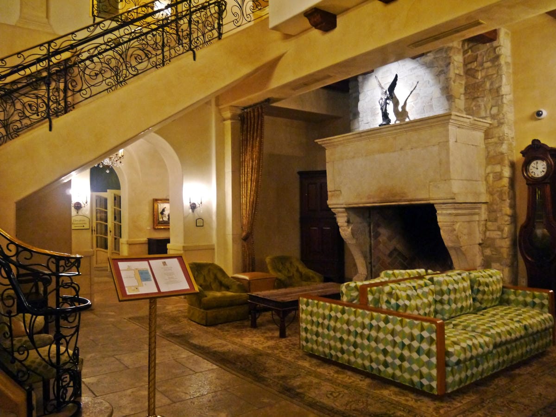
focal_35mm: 28
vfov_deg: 49.7
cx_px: 278
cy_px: 208
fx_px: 450
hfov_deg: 63.4
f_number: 3.5
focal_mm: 14
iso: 1600
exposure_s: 1/20
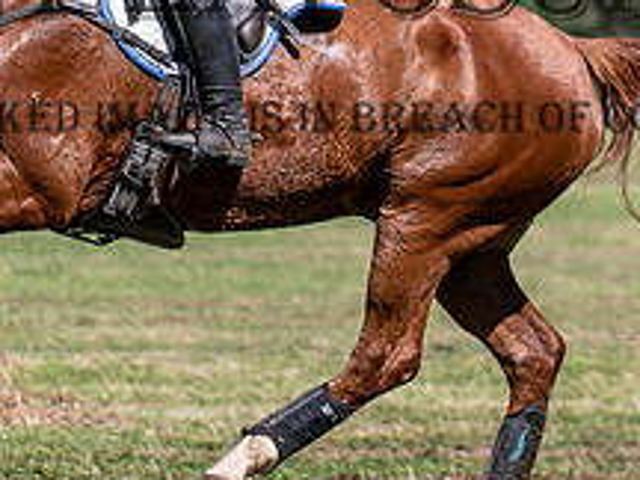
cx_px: 190
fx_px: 6785
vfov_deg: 4.0
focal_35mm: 367
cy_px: -28
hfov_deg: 5.4
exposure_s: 1/1600
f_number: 3.2
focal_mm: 122
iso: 100
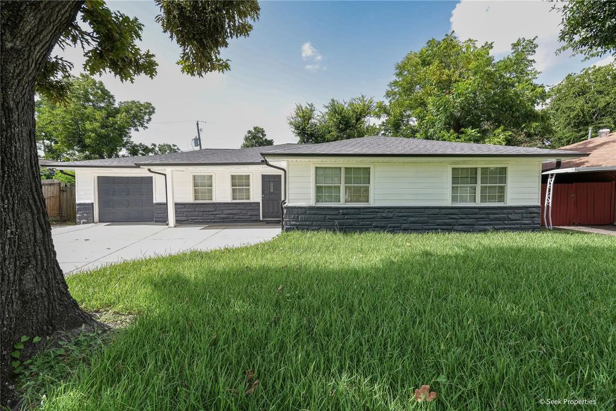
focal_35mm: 16
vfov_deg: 72.1
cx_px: 308
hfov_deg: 95.0
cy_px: 206
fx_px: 282
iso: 100
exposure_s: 1/100
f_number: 7.1
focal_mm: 16.5
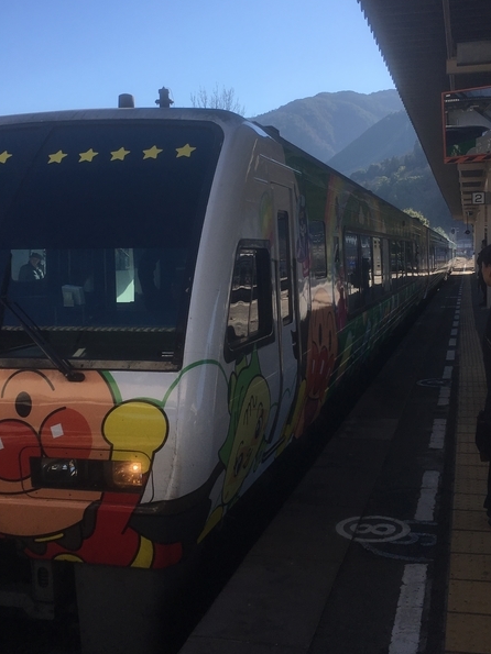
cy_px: 280
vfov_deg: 47.7
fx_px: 738
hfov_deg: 36.8
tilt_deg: -1.2
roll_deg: +0.0
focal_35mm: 39
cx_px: 252
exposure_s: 1/894
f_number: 2.2
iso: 25
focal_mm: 4.15
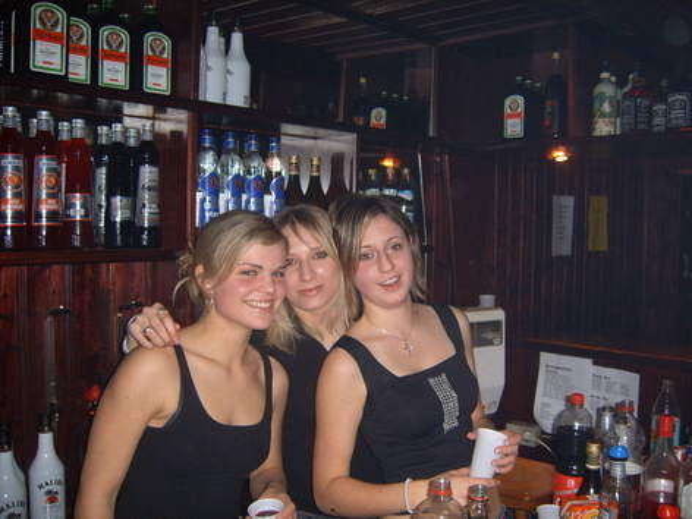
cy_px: 260
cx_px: 346
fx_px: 700
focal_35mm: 35
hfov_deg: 52.6
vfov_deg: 40.7
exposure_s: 1/30
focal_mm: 5.8
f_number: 2.8
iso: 100
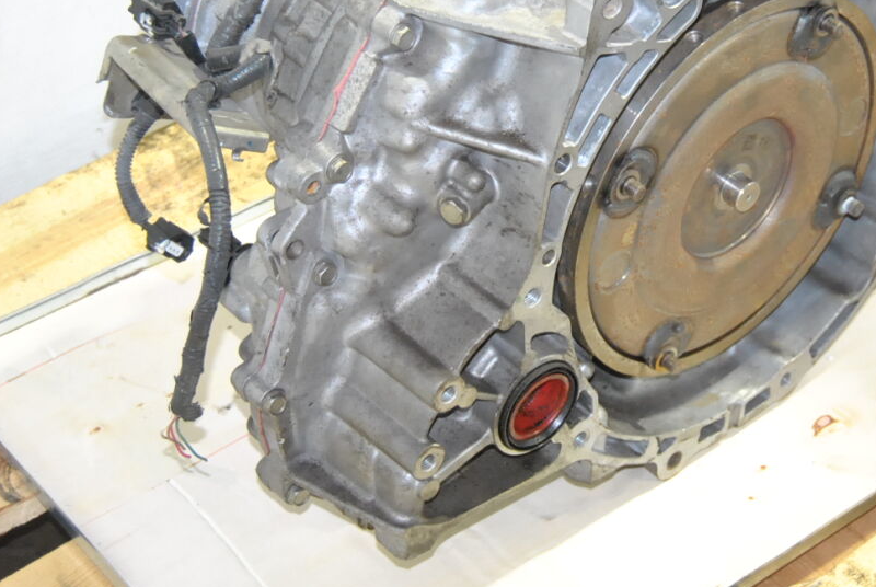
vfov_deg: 15.1
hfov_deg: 22.5
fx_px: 2193
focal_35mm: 90
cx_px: 551
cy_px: 119
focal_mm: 30
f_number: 5
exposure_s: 1/60
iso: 800
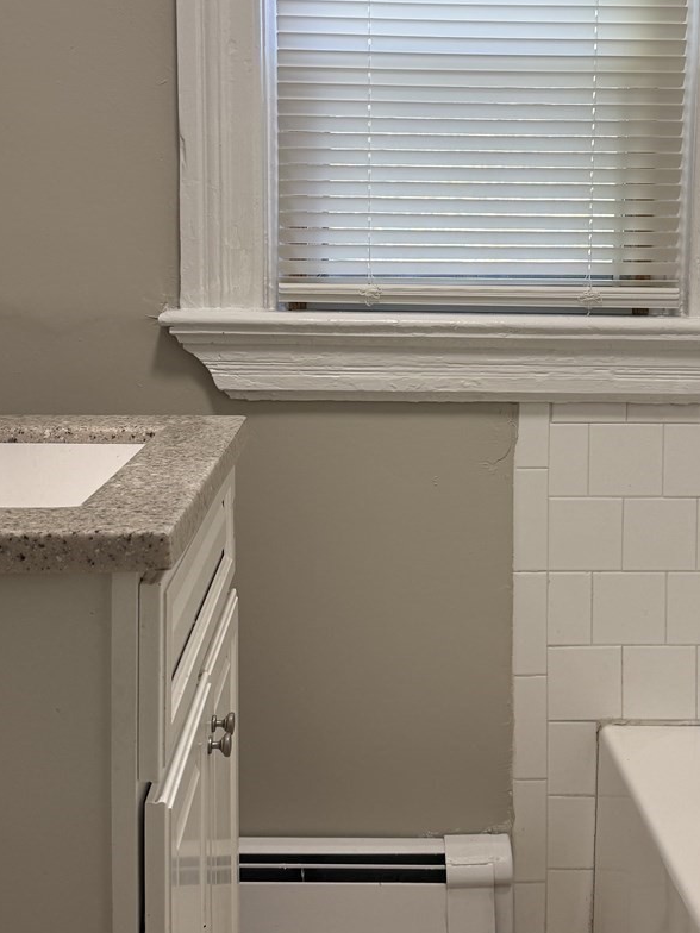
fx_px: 1267
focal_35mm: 47
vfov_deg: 40.2
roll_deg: -0.4
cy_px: 351
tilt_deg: -4.8
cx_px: 450
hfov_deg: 30.7
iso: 125
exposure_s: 1/120
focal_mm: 6.76
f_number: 1.78
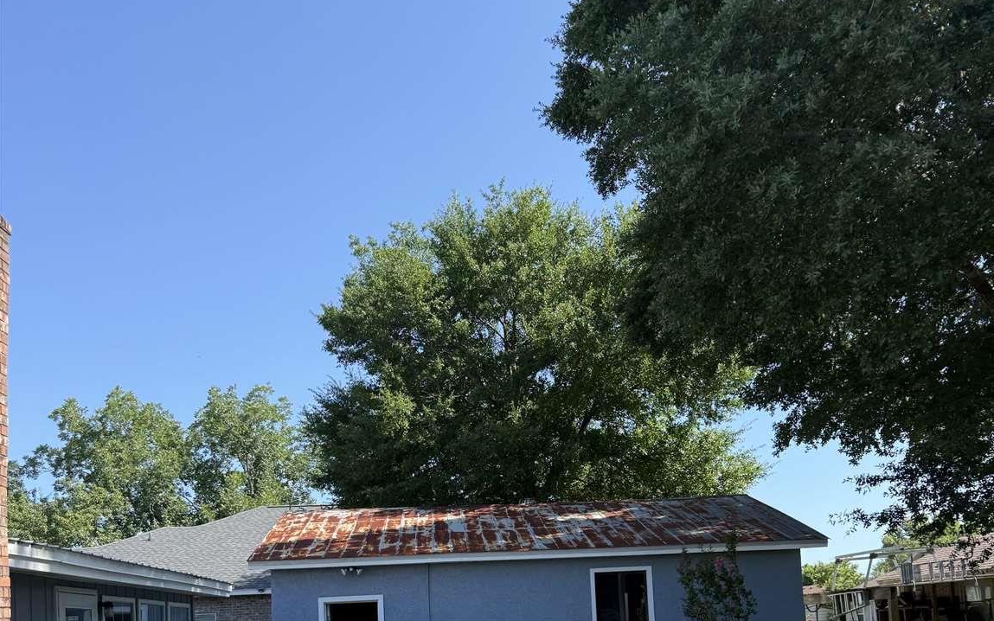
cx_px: 497
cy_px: 573
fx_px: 921
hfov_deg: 56.7
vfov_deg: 34.9
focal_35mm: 34
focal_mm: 6.76
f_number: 1.78
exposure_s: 1/2000
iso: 80
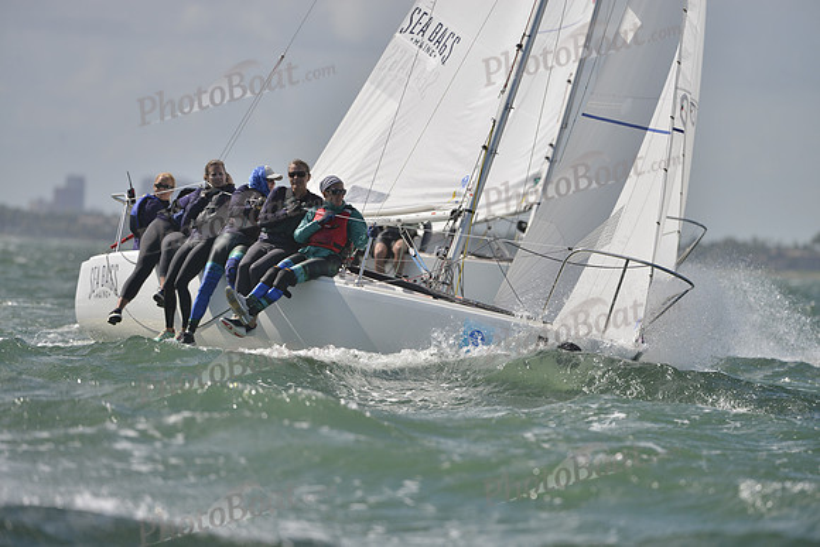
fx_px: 8202
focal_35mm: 360
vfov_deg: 3.8
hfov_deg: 5.7
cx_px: 410
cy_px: 274
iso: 280
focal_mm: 360
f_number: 5.6
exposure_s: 1/2500
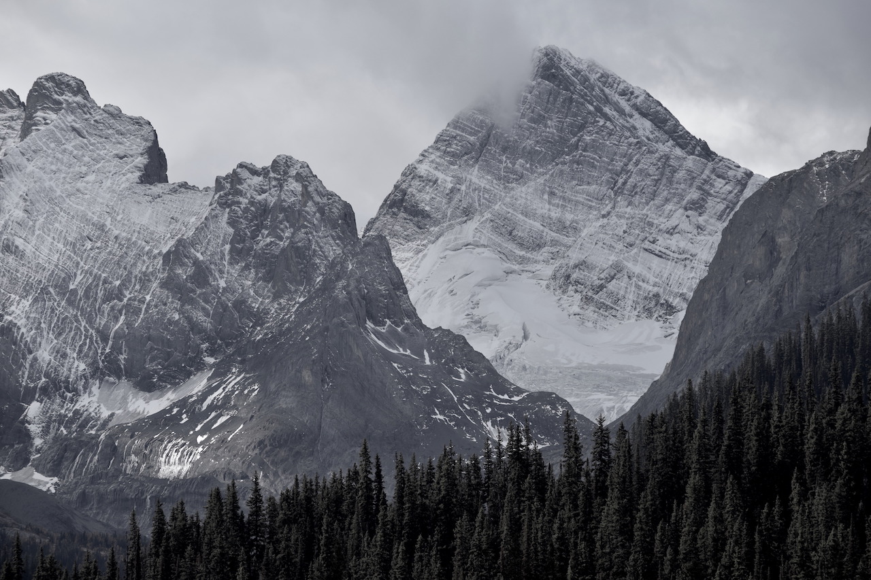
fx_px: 4354
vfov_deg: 7.6
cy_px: 290
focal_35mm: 180
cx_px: 436
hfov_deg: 11.4
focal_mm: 120
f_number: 7.1
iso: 200
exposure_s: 1/800
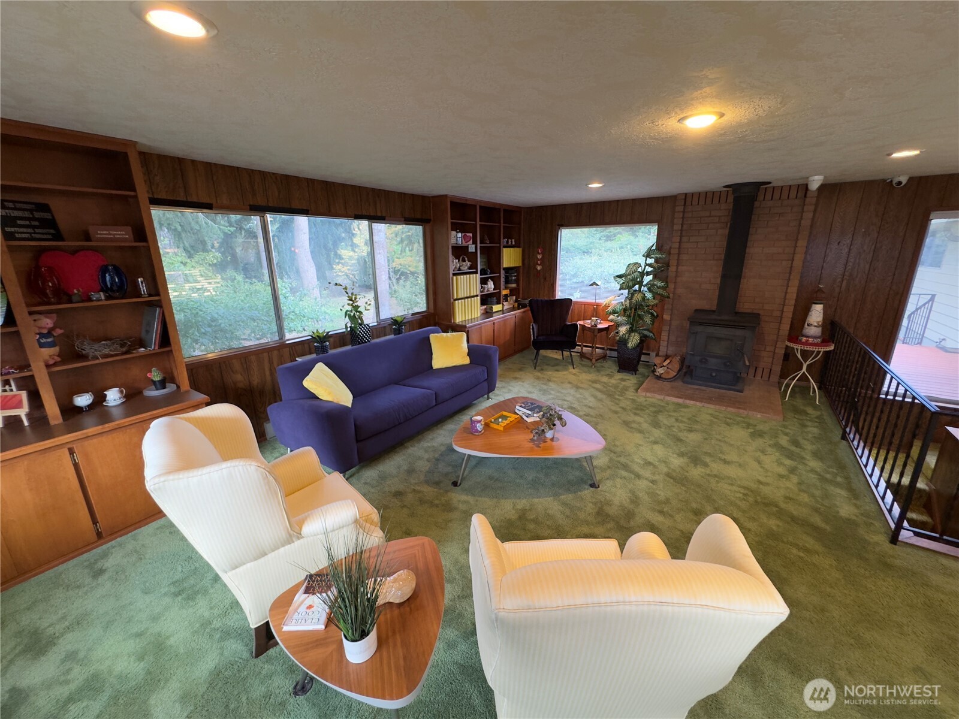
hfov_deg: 102.1
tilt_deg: -15.9
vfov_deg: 85.7
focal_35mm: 14
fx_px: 388
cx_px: 480
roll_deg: -0.4
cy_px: 360
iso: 320
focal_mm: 2.22
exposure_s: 1/60
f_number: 2.2
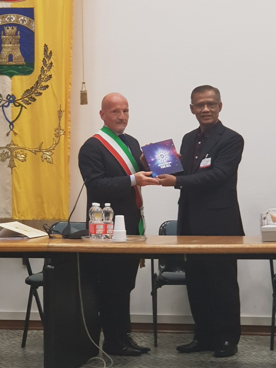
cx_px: 138
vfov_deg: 36.8
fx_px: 553
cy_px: 184
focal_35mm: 52
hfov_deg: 28.0
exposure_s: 1/33
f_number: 2.4
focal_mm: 6
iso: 160
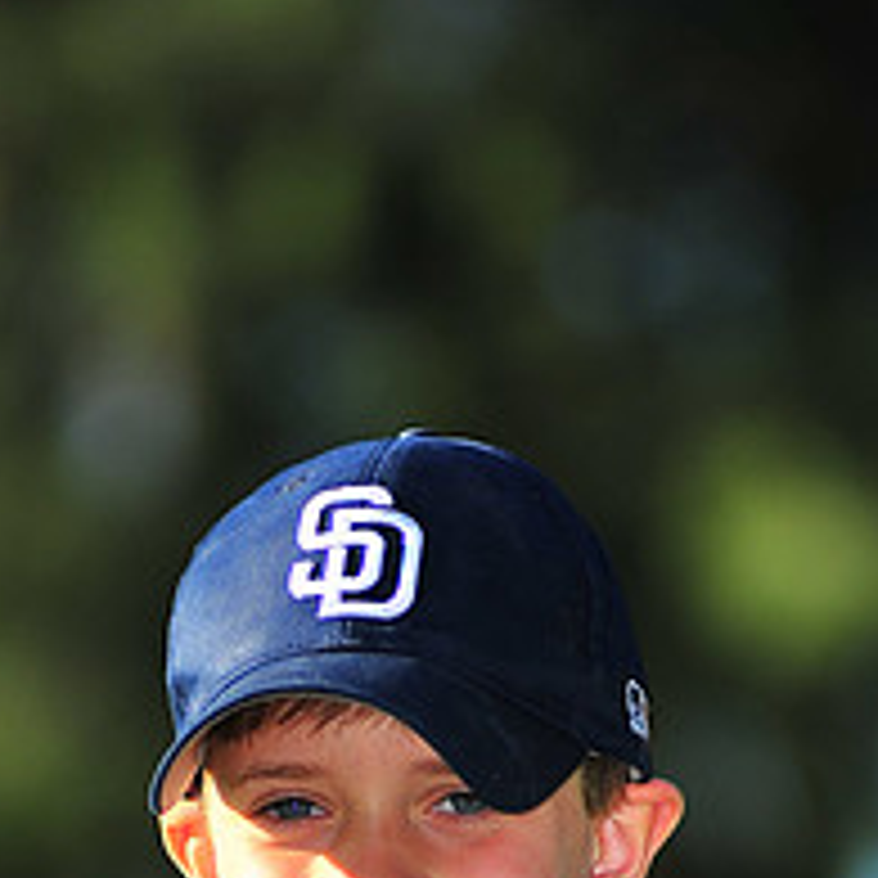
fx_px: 13057
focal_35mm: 455
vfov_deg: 3.8
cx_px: 509
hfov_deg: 3.9
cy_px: 1279
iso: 200
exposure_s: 1/2000
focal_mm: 180
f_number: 3.5
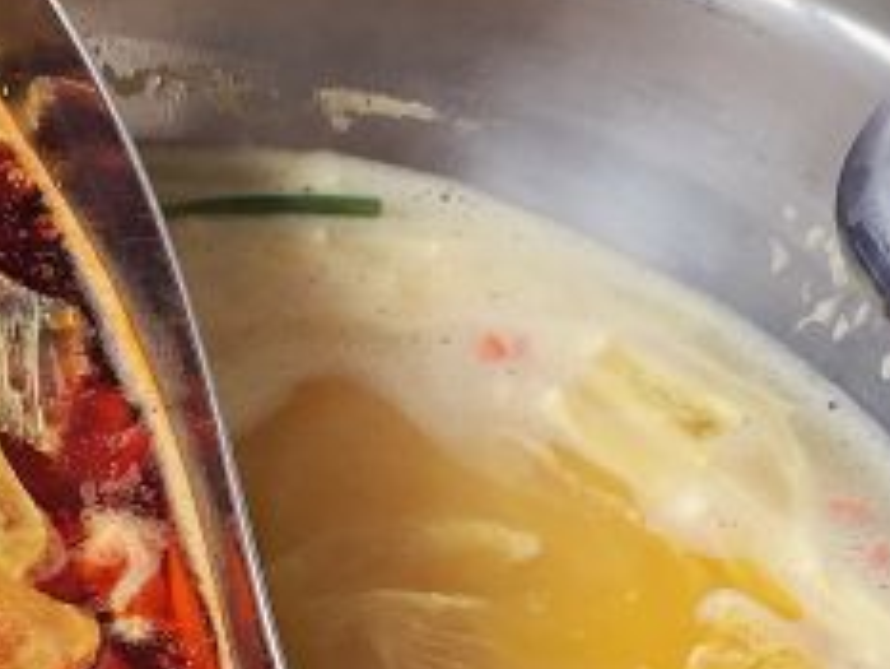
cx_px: 210
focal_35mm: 87
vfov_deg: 16.4
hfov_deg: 22.3
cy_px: 766
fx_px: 2238
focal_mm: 4.15
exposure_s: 1/100
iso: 32
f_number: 2.2
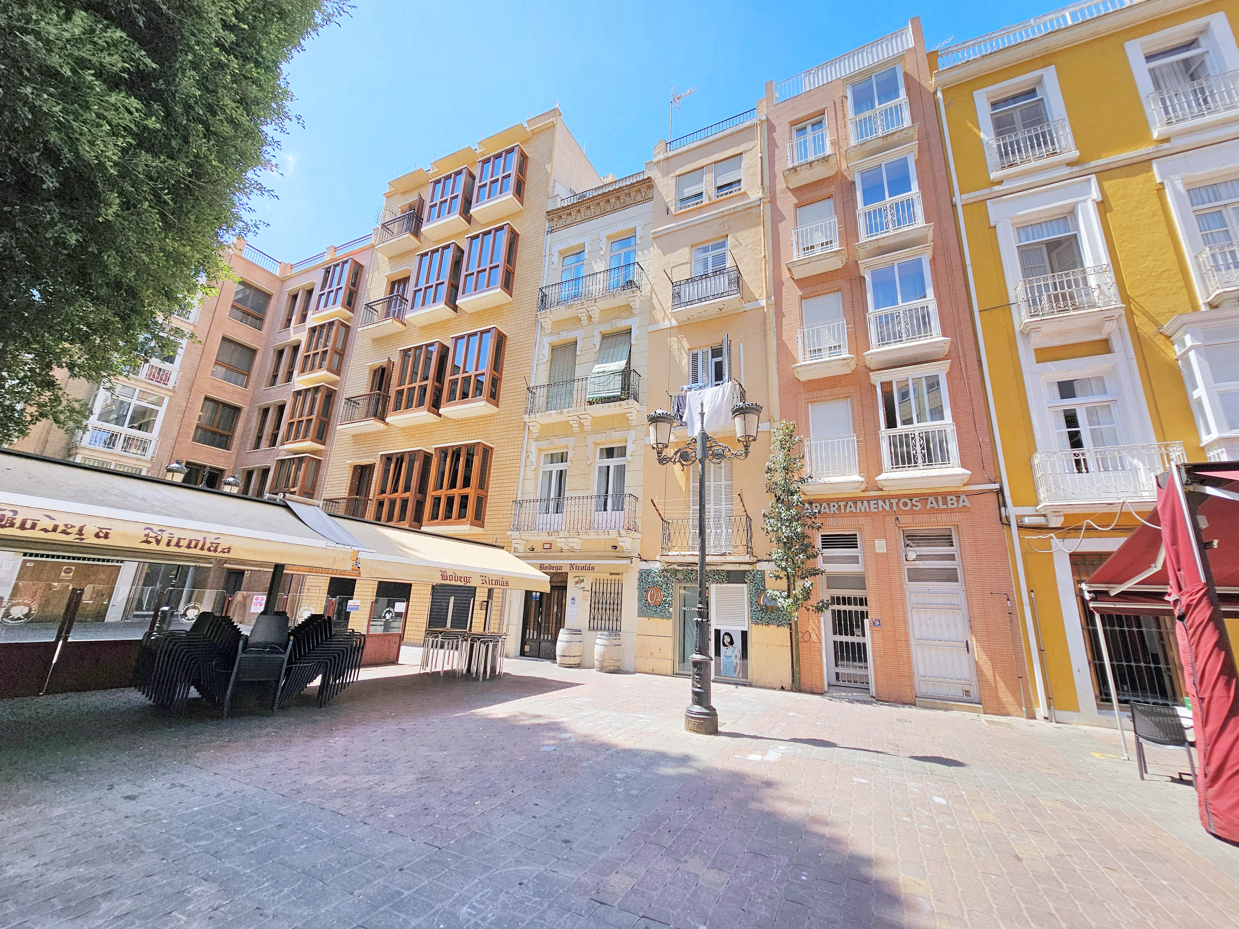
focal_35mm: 13
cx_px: 620
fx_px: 465
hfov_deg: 106.2
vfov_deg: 89.9
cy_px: 464
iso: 50
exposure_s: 1/1476
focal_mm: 2.2
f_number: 2.2
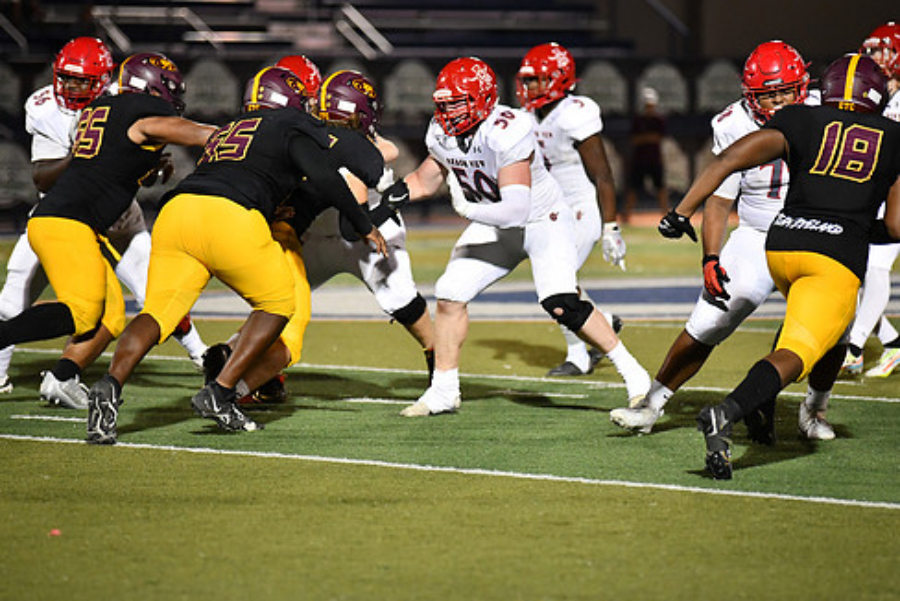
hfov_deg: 9.6
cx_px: 461
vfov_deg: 6.4
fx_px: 5353
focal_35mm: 214
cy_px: 277
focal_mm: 180
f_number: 2.8
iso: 4000
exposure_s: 1/1250
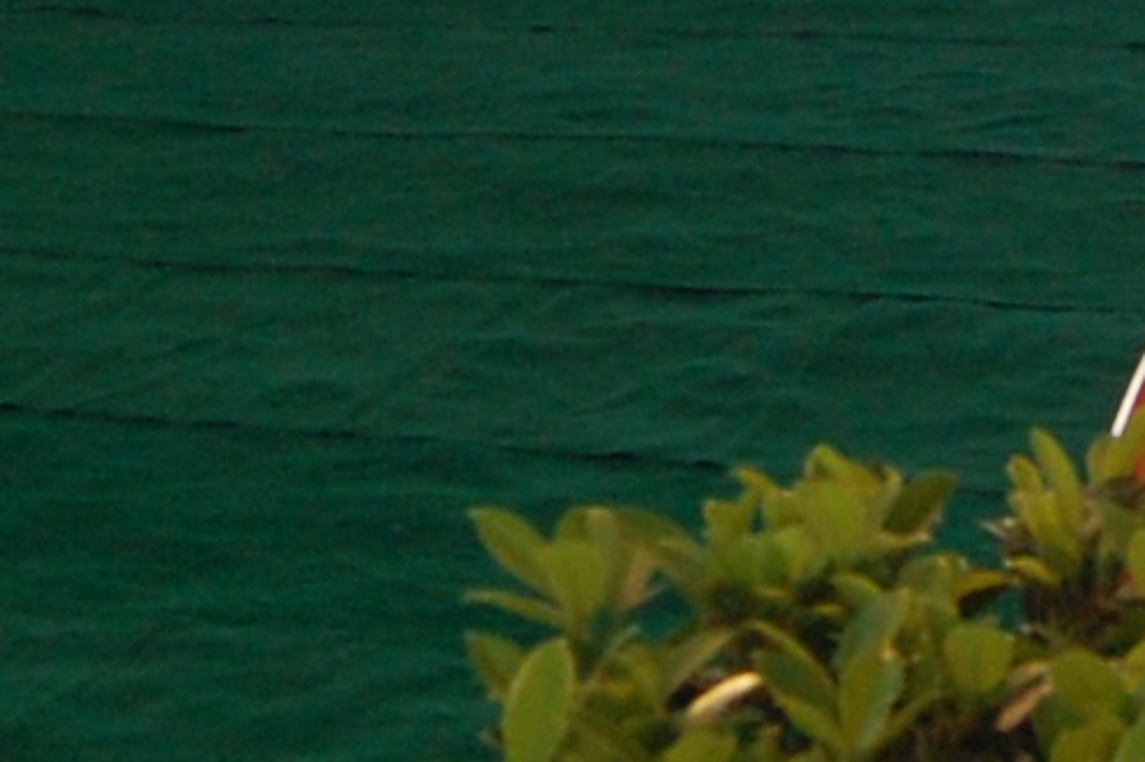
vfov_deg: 7.2
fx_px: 5785
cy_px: -866
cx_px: 1133
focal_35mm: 182
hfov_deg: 11.2
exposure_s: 1/125
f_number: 5
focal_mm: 20
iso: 800
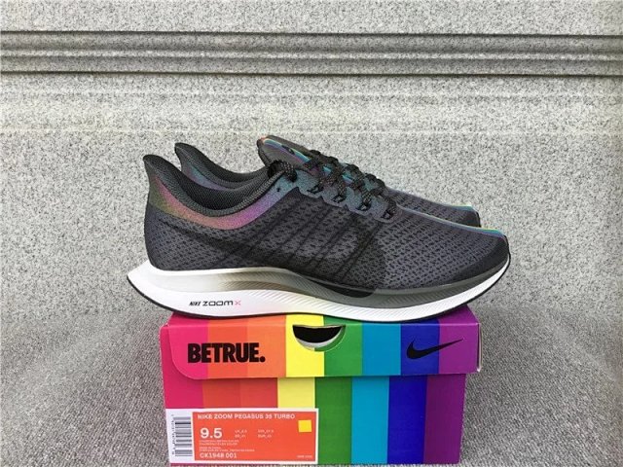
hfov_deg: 58.4
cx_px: 312
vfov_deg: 45.4
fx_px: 558
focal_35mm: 31
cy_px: 234
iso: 32
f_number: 2.4
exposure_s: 1/100
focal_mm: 3.3
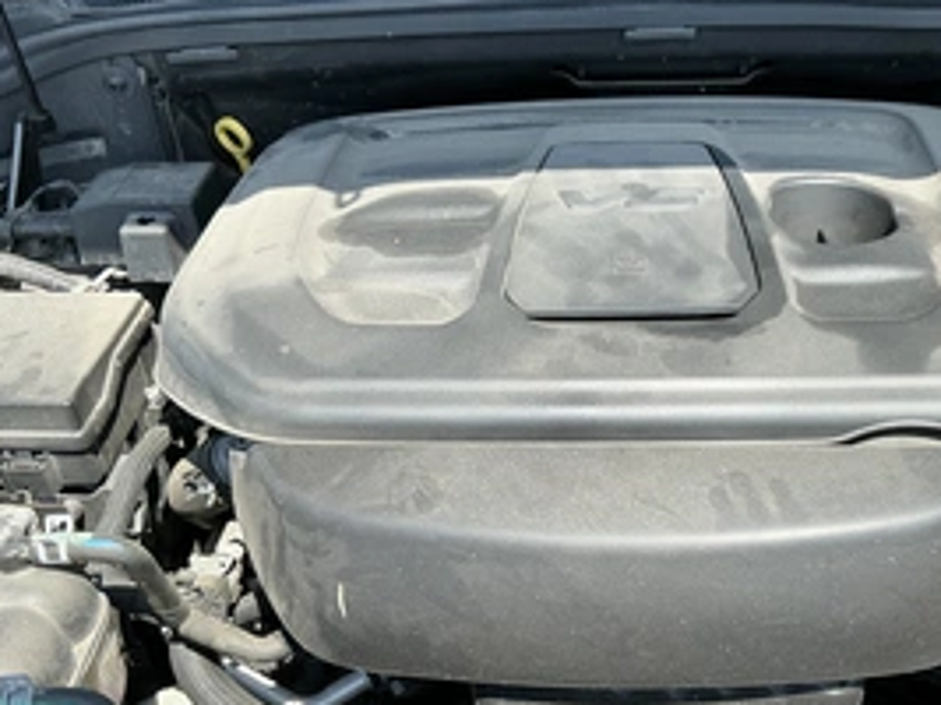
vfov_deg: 34.1
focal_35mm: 42
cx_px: 648
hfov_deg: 44.0
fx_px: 1141
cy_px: 448
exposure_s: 1/627
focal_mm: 3
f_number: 1.8
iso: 25
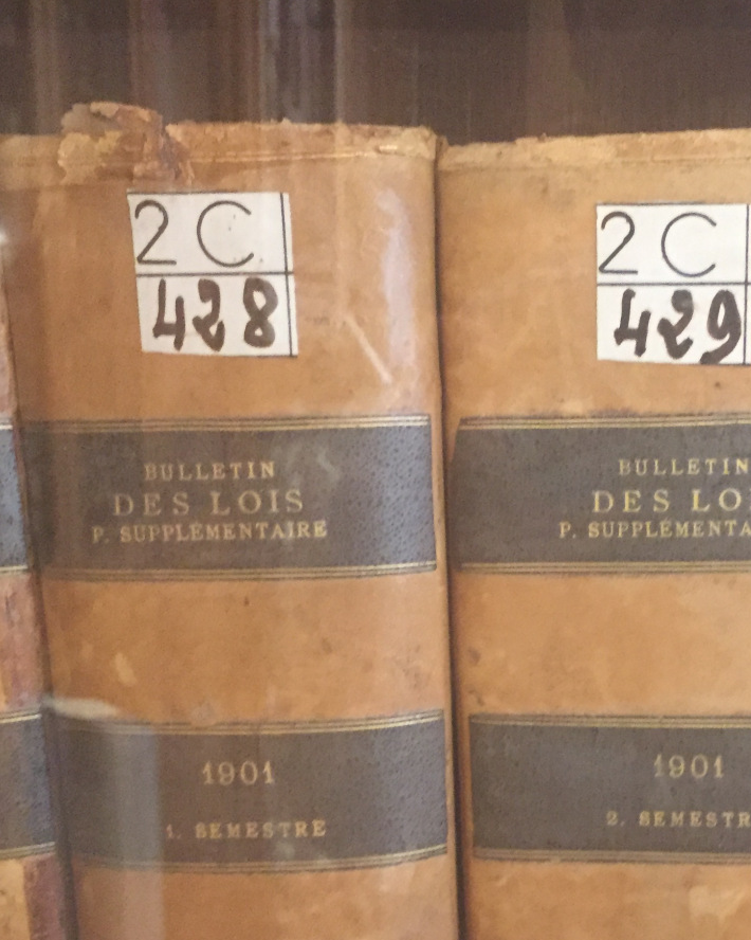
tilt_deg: -11.1
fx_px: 1417
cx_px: 542
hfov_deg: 29.3
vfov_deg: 36.3
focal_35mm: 51
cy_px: 634
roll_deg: -1.3
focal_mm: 4.15
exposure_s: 1/17
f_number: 2.2
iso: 250
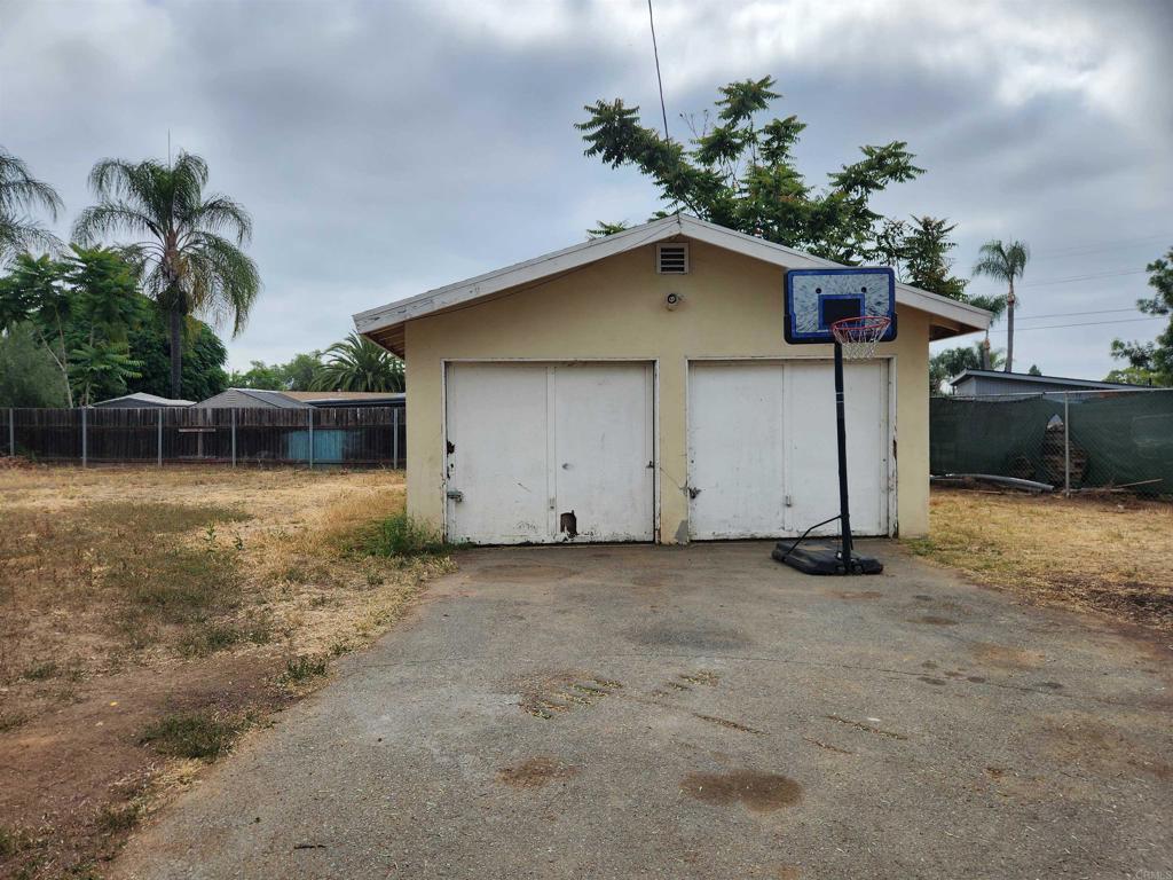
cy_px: 440
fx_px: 779
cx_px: 586
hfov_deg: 73.9
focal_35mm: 23
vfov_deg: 58.9
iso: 20
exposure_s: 1/2423
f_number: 1.8
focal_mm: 5.4
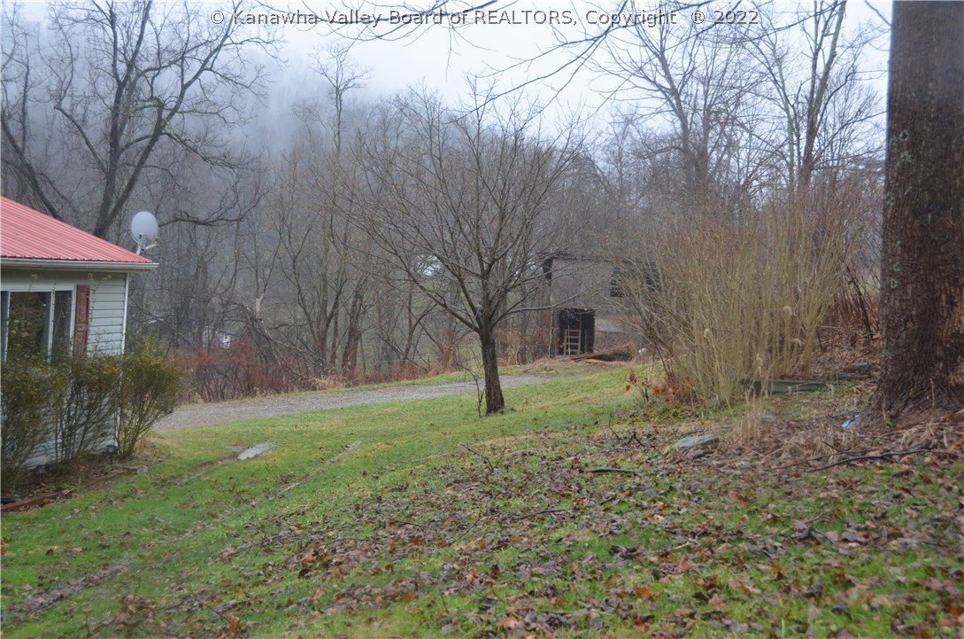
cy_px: 320
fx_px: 1403
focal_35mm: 52
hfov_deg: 37.9
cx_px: 482
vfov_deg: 25.6
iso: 400
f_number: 5.6
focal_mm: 35
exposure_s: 1/125
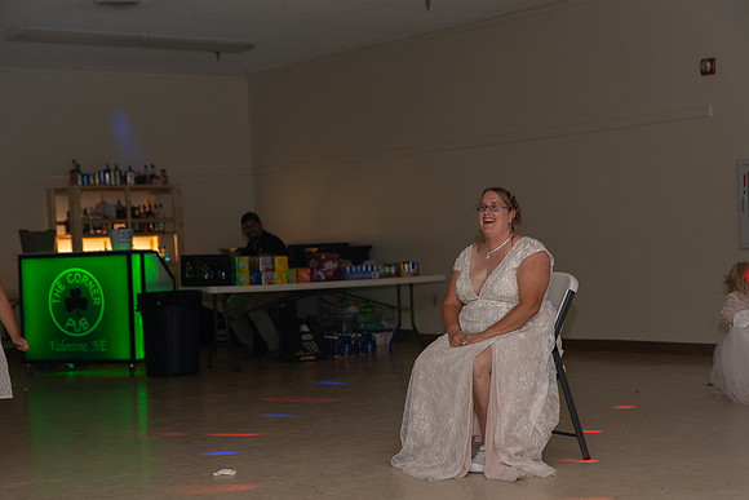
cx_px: 374
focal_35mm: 71
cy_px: 304
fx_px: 1470
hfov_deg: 28.6
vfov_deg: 19.3
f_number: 3.5
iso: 800
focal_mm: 58
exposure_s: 1/125
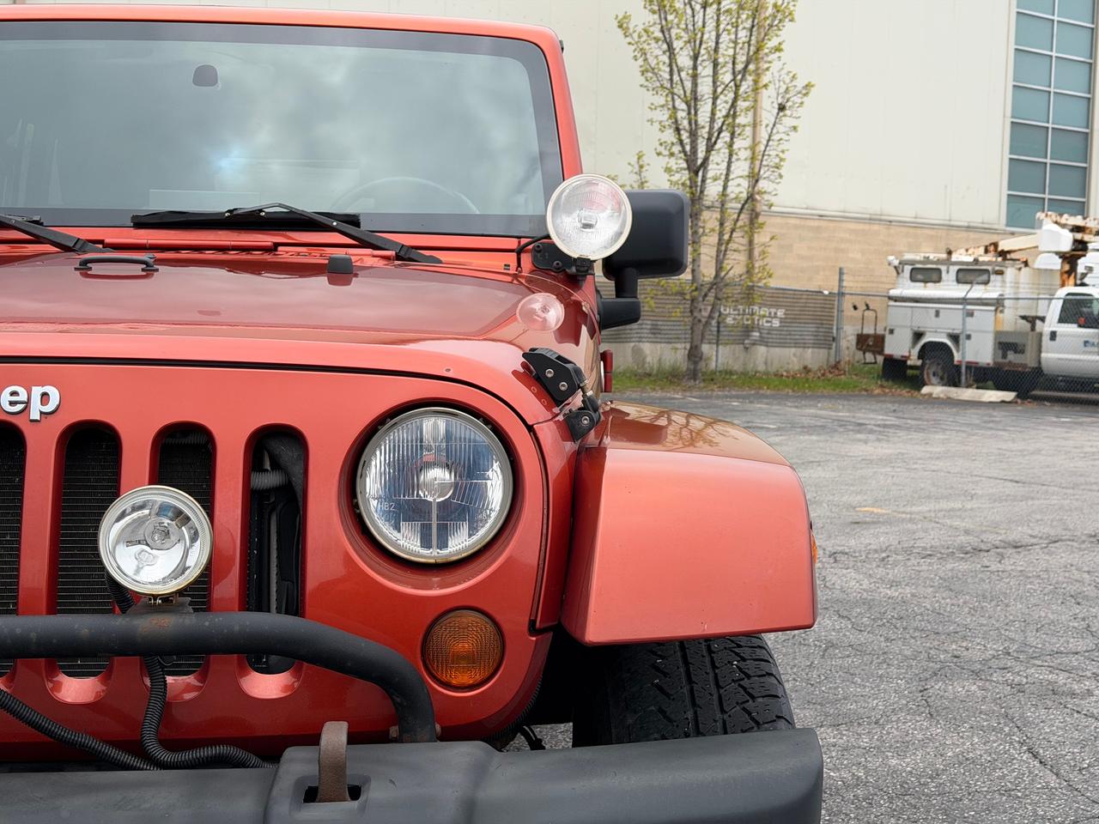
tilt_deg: -2.1
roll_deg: -1.2
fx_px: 1524
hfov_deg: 39.7
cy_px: 412
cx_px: 550
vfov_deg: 30.3
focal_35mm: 48
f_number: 1.78
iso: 64
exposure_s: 1/2342
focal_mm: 6.76
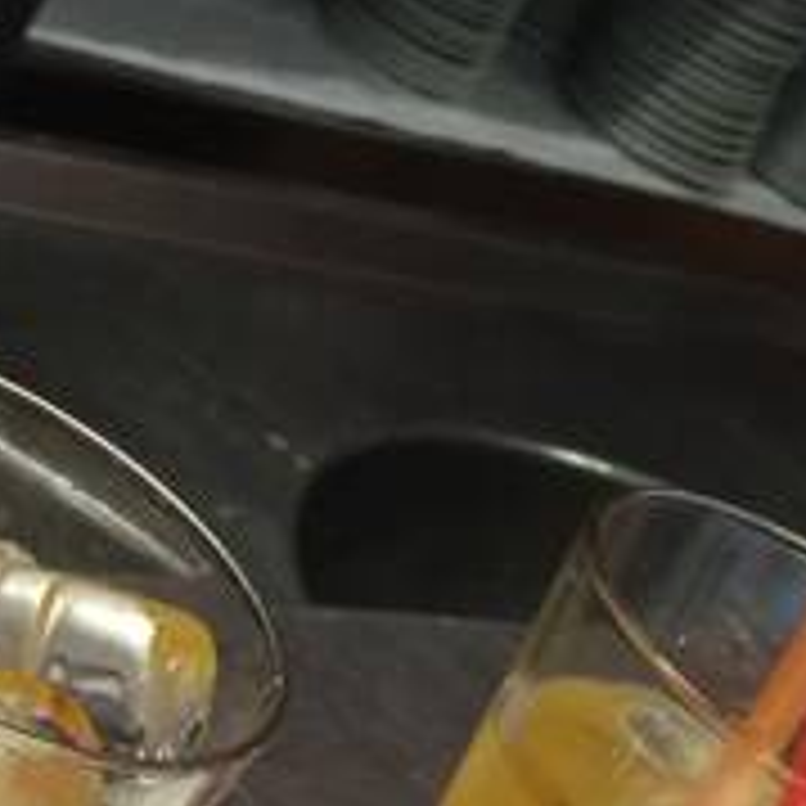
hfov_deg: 11.9
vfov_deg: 11.8
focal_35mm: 147
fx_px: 3872
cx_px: 252
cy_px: 671
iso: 64
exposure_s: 1/33
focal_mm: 4.15
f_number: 2.2
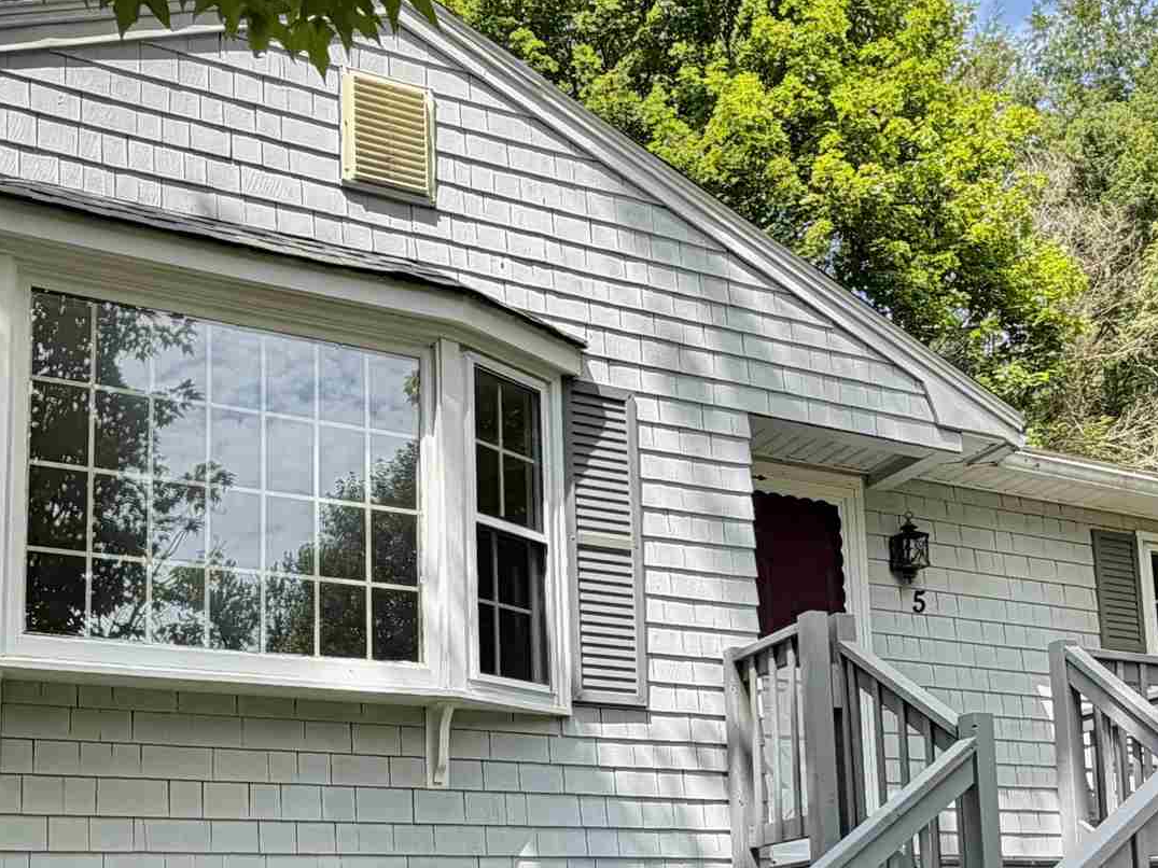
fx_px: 1338
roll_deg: +1.5
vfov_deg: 33.7
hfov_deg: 46.8
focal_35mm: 40
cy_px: 808
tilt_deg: +8.2
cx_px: 601
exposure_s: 1/502
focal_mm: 2.22
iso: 40
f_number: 2.2
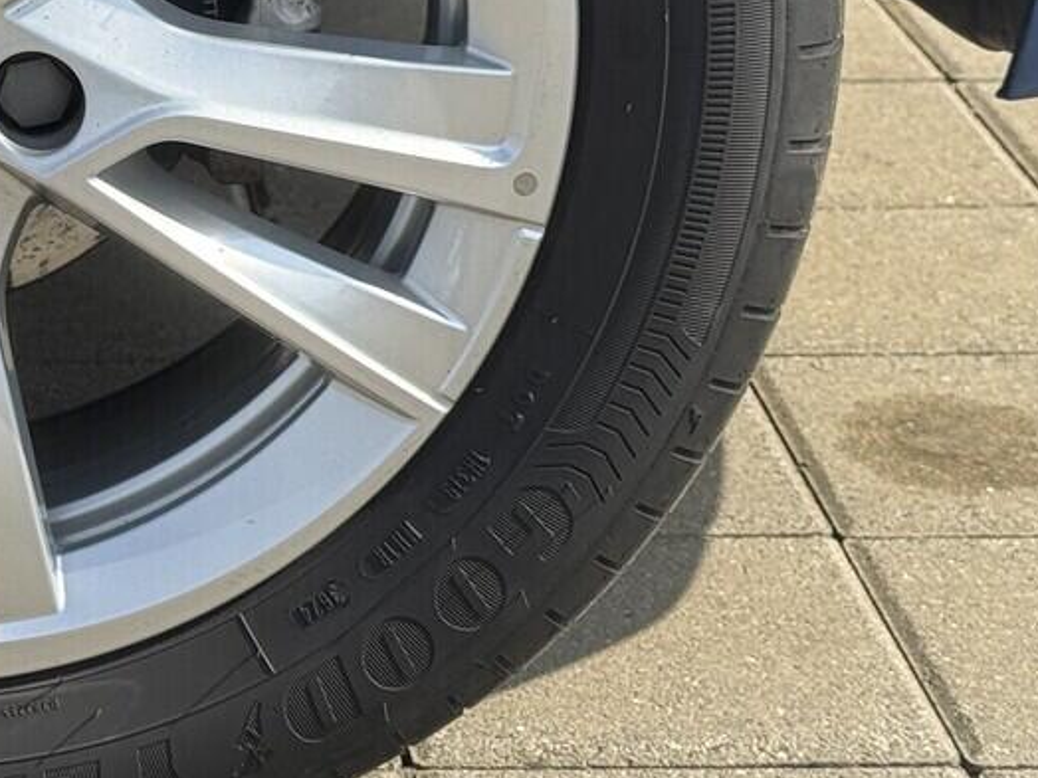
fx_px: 3958
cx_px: -91
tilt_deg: -15.2
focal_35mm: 132
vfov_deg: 11.1
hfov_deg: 14.6
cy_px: 14
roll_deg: +1.2
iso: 64
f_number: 1.78
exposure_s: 1/2717
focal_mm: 6.76
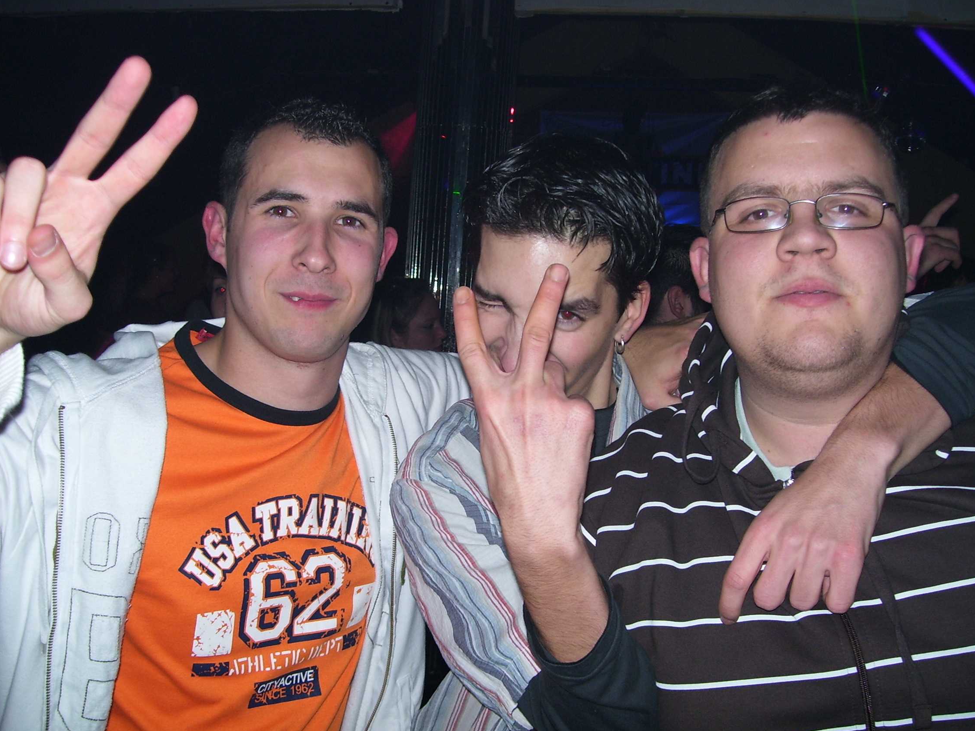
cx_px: 493
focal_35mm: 37
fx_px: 1042
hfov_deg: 50.1
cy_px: 373
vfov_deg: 38.7
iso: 80
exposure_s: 1/60
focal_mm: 6
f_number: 2.7
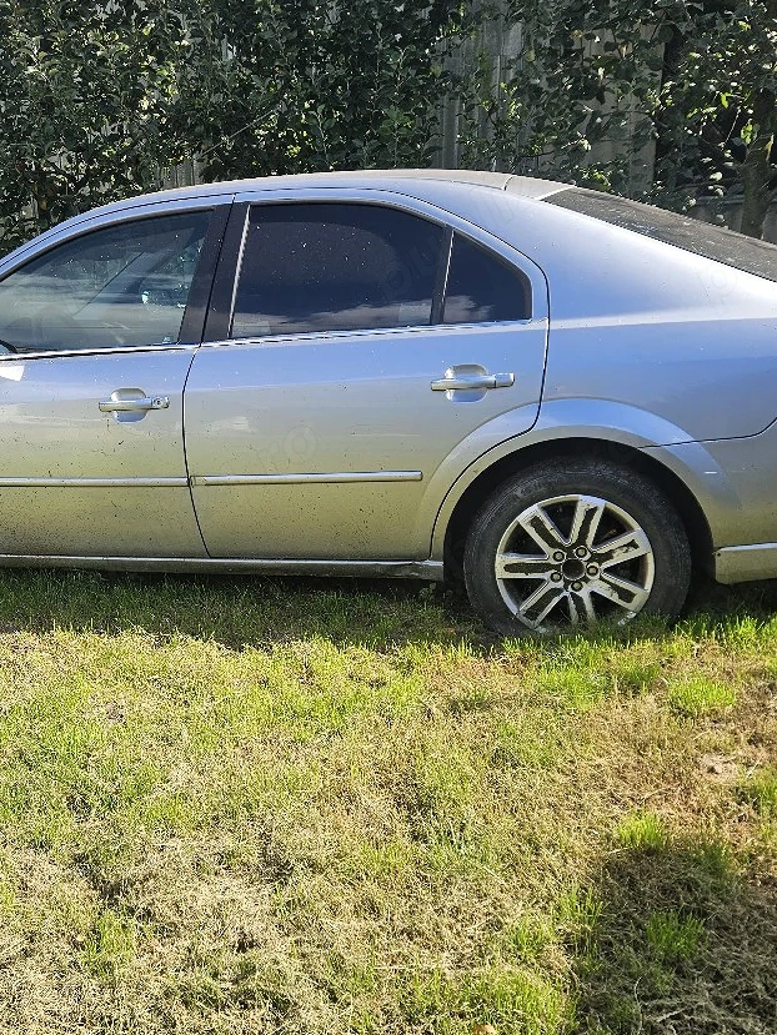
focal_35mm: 37
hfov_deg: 38.3
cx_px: 266
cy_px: 574
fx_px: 1107
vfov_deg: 50.0
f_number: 1.8
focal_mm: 5.4
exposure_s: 1/625
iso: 25
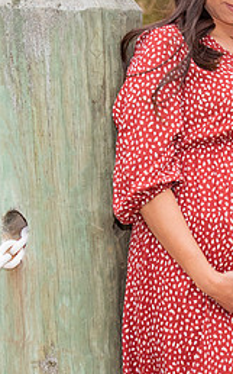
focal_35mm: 137
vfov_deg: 15.2
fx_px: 1393
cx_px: 339
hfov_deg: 9.3
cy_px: 125
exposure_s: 1/125
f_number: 5
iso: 500
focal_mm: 48
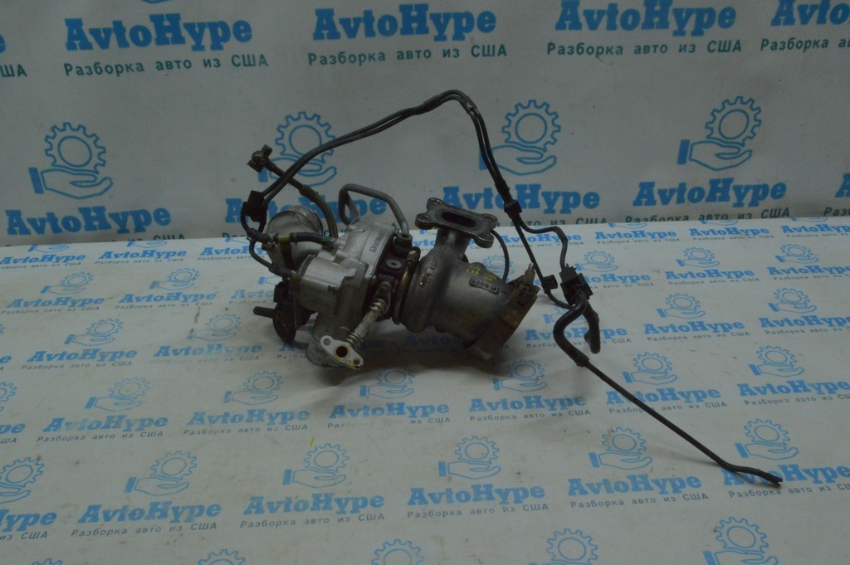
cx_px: 425
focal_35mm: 30
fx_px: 708
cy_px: 282
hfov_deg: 62.0
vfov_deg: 43.5
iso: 2500
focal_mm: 20
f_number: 25
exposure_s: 1/40
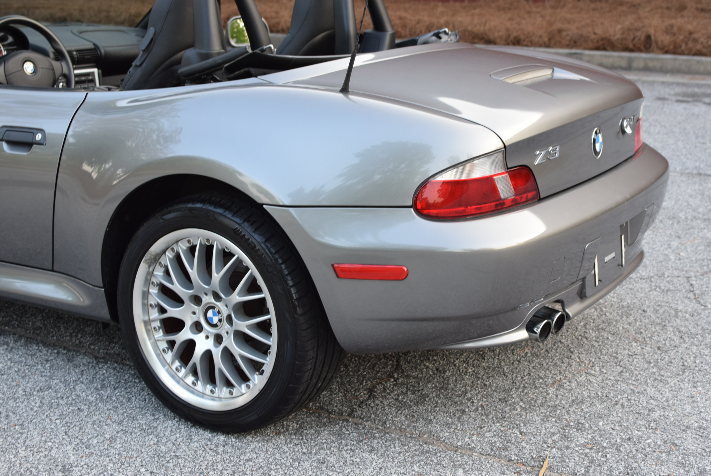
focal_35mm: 52
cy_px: 238
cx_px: 356
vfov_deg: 25.8
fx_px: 1038
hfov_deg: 37.8
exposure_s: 1/100
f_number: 5
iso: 400
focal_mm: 35
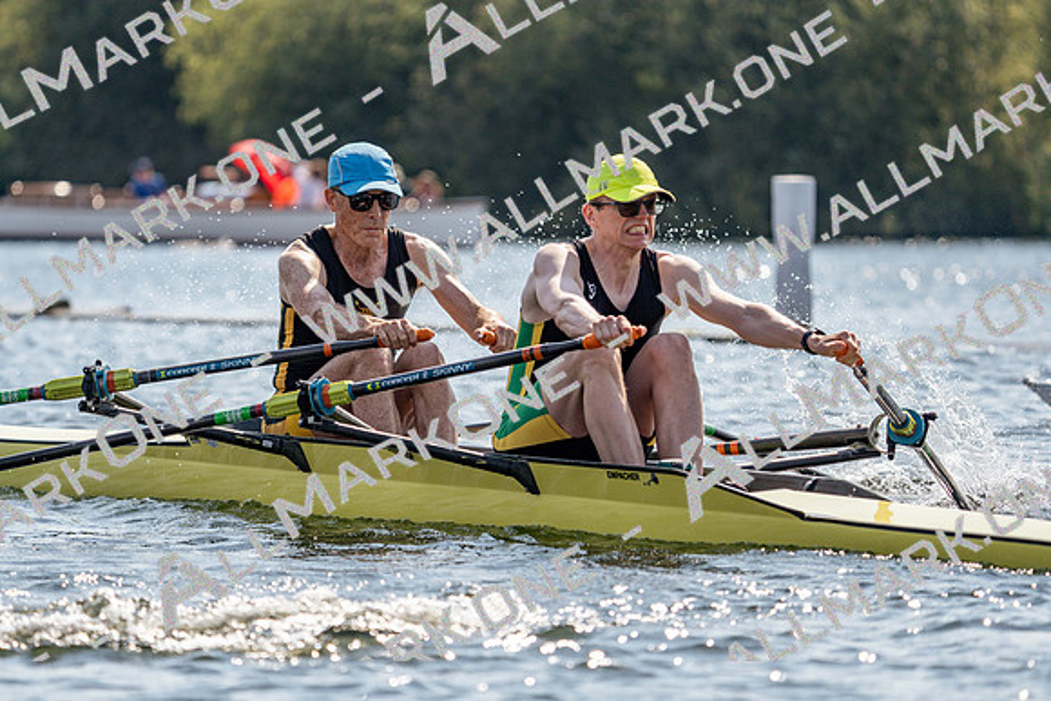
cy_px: 350
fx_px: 8497
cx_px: 526
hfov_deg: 7.1
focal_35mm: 291
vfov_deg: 4.7
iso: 200
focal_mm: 291
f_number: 5.6
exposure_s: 1/1600
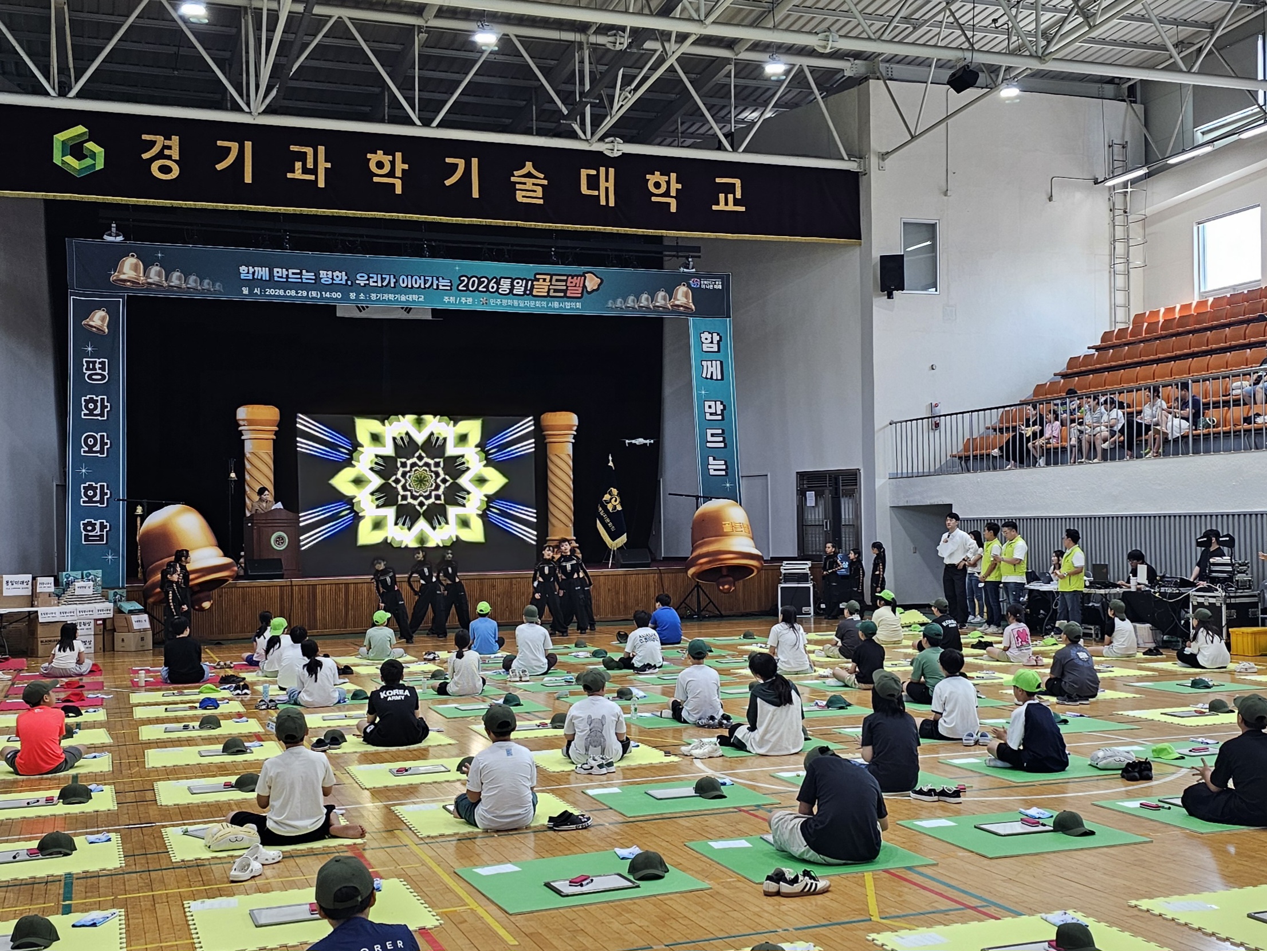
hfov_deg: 73.9
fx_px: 842
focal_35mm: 23
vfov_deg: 58.9
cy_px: 476
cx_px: 634
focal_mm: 6.3
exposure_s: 1/120
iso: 80
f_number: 1.7
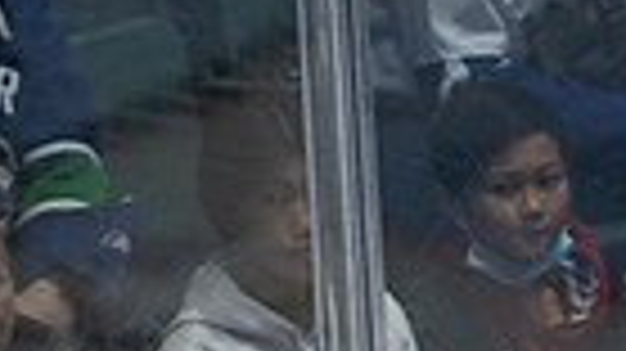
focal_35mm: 2034
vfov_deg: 0.6
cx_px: 338
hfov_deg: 1.1
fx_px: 33743
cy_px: 842
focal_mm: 600
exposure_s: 1/1000
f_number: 4
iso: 2000
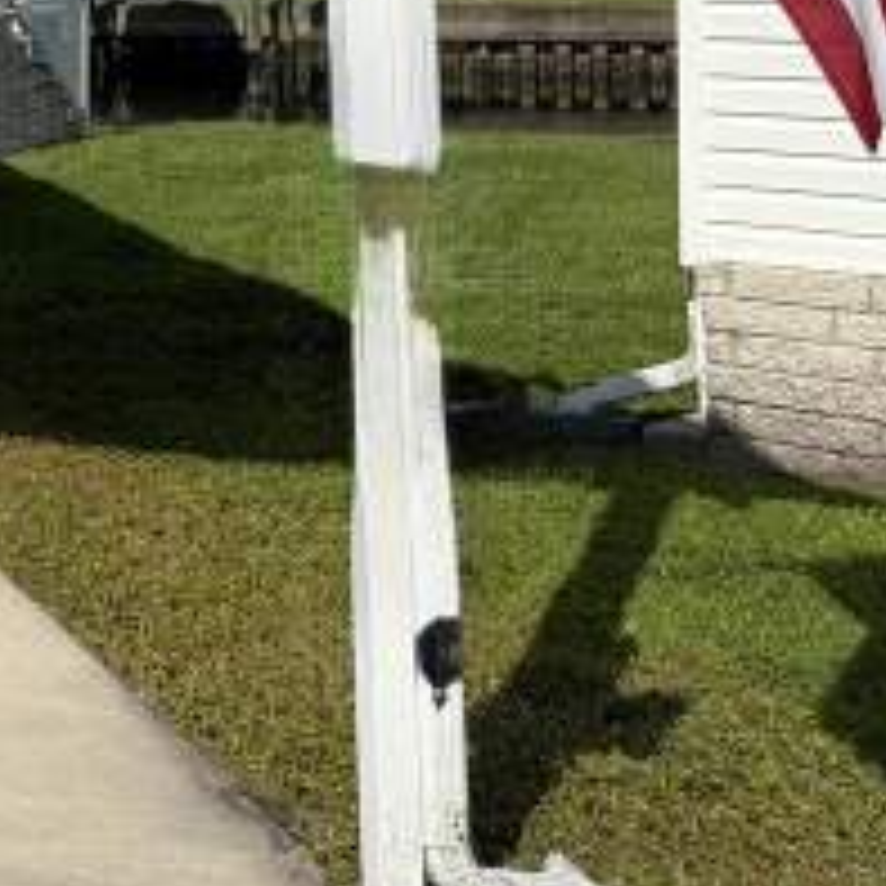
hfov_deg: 16.9
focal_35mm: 86
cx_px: -688
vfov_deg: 19.1
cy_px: -162
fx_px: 2490
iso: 80
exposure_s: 1/7353
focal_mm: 6.76
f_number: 1.78
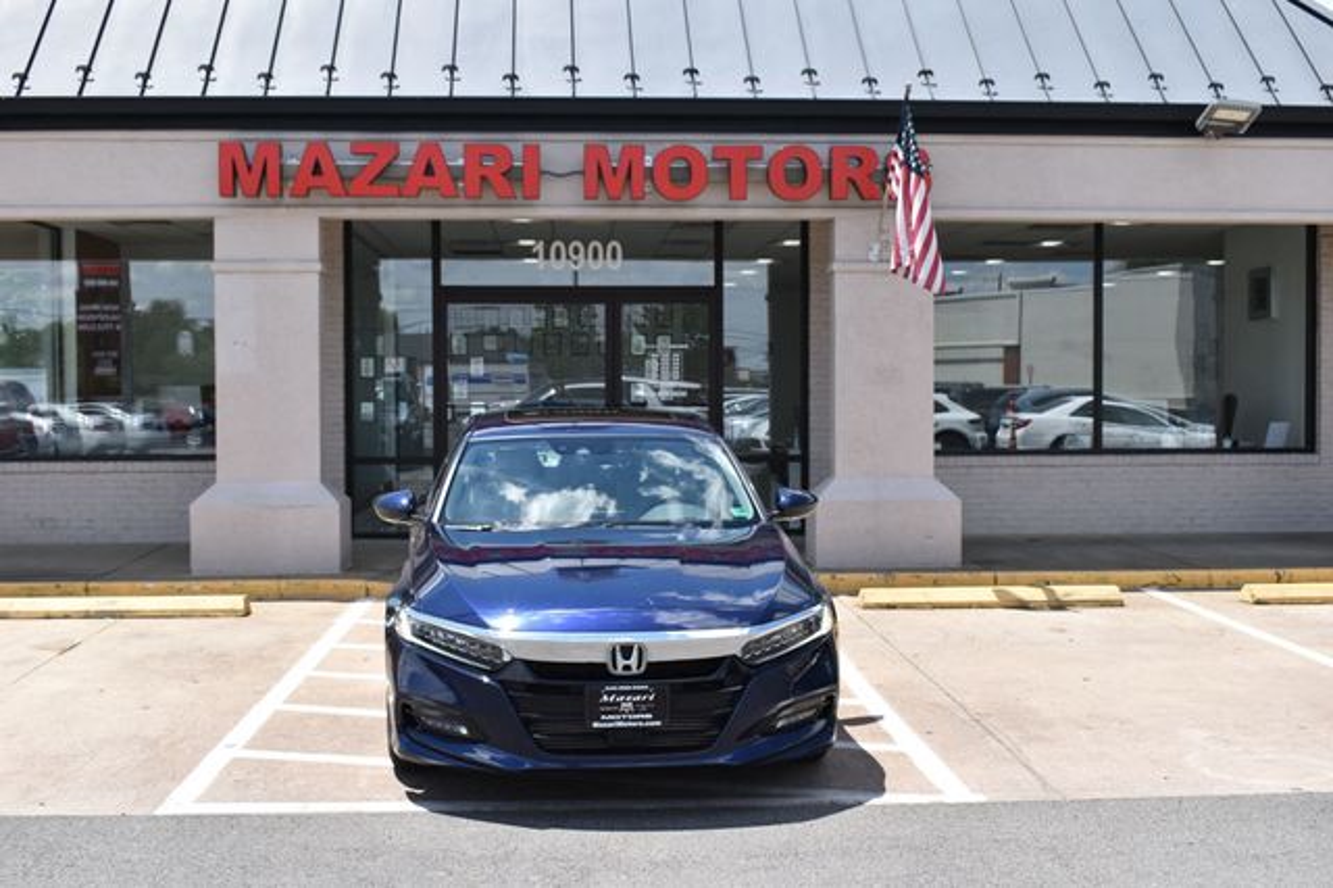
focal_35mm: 42
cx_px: 666
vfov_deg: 31.9
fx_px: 1554
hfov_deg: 46.4
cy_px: 444
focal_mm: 28
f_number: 8
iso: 200
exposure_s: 1/500
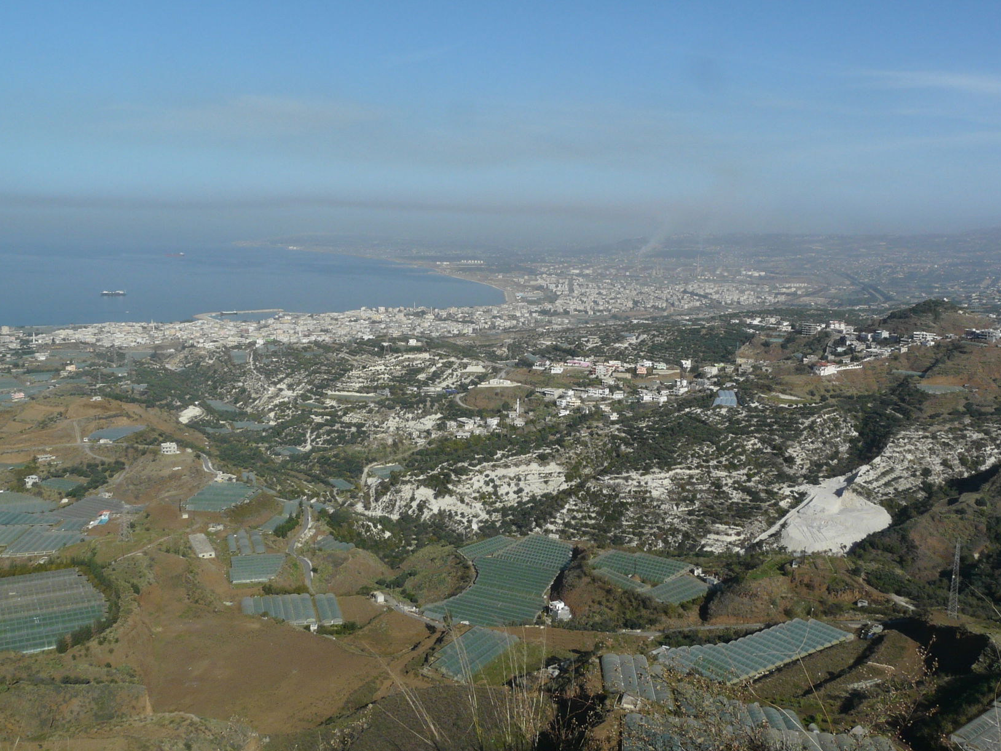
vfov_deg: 42.9
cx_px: 536
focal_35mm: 33
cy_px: 334
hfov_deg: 55.3
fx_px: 954
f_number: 7.1
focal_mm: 4.6
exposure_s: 1/400
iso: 100
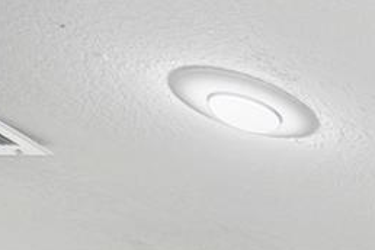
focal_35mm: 93
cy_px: 763
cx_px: 1100
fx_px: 969
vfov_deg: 10.3
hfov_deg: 11.8
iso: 200
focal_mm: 15
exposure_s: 1/5
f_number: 8
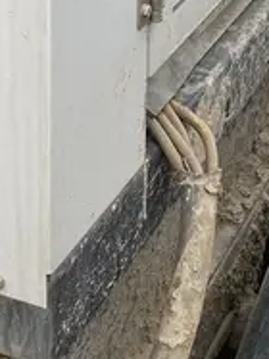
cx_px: 150
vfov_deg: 18.0
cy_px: -108
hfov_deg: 14.5
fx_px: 1058
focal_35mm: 102
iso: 32
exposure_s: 1/439
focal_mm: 4.25
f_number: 1.8
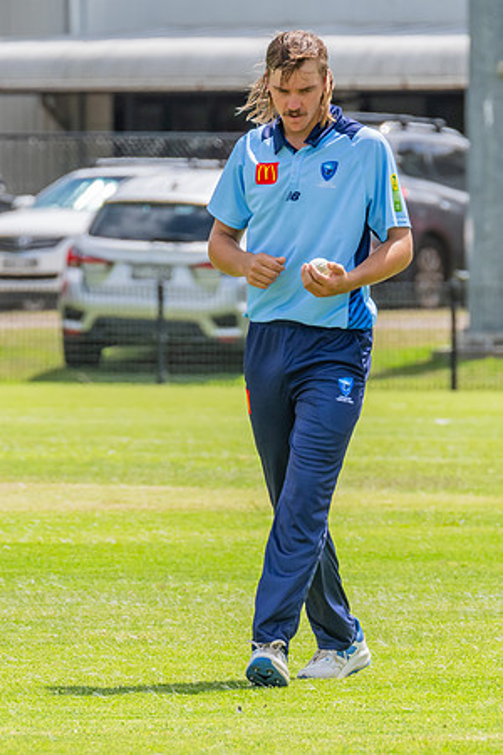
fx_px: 16595
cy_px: 404
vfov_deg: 2.6
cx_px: 279
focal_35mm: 792
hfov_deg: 1.7
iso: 800
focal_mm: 460
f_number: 14
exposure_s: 1/800
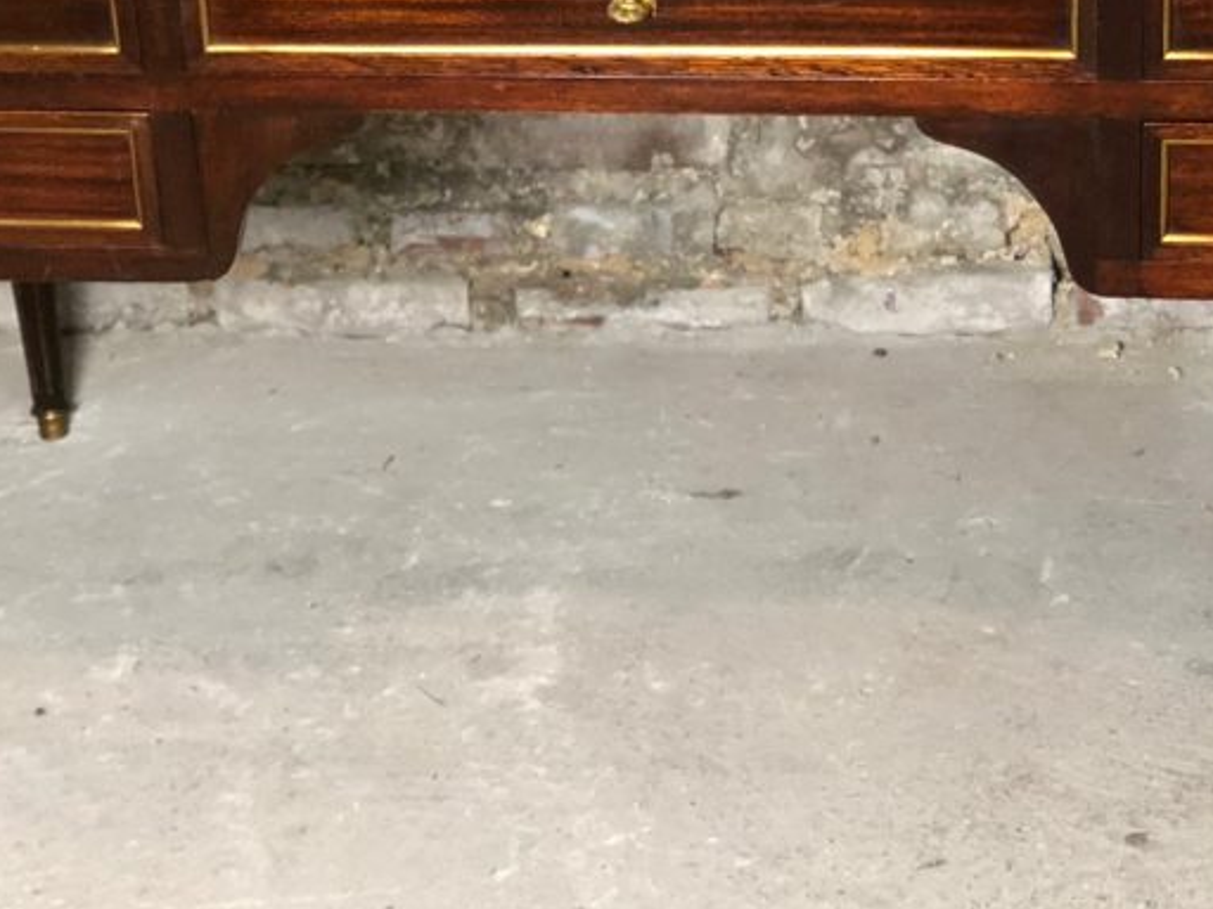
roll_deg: +3.7
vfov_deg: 14.1
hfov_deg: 18.9
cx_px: 746
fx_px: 3644
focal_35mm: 104
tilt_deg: -25.0
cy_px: 140
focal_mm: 6
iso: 160
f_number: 2.4
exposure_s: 1/9
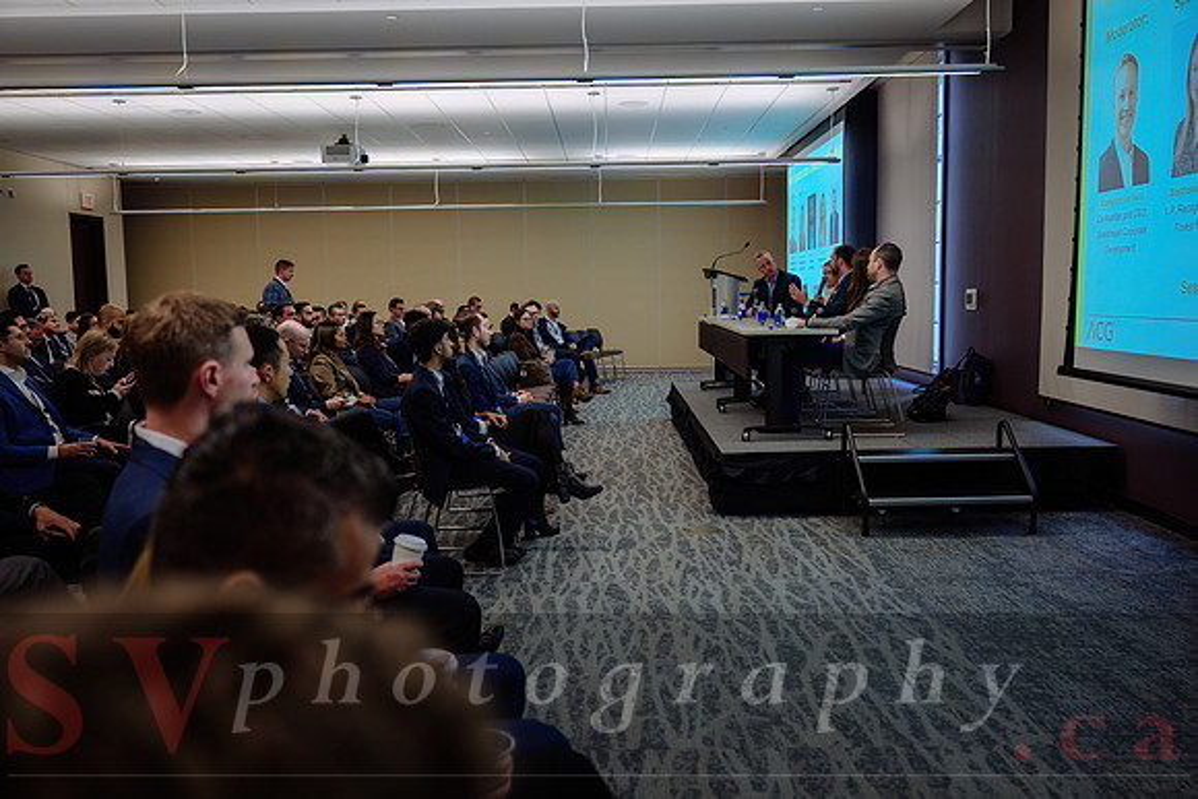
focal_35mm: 31
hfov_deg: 61.1
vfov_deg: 43.0
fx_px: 1015
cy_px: 400
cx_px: 599
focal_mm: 30.5
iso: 500
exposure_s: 1/160
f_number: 3.2
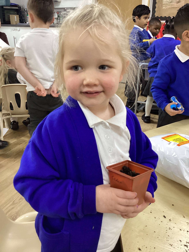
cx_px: 94
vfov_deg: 58.4
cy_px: 126
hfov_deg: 45.4
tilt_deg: -25.5
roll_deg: +0.3
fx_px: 226
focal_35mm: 31
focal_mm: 3.3
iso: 200
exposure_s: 1/50
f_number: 2.4
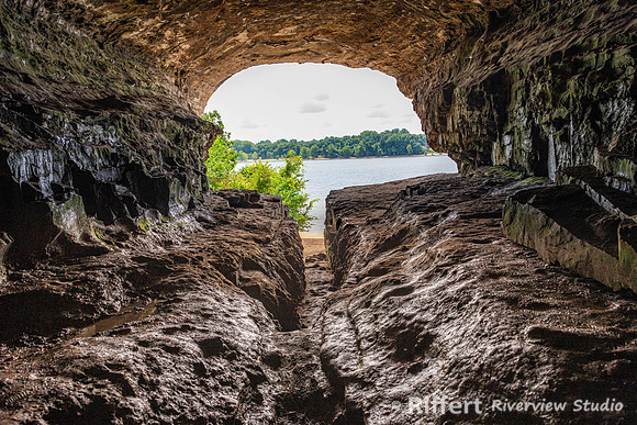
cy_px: 212
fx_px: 496
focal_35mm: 28
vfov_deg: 46.4
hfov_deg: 65.5
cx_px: 318
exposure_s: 1/200
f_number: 8
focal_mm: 28
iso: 360
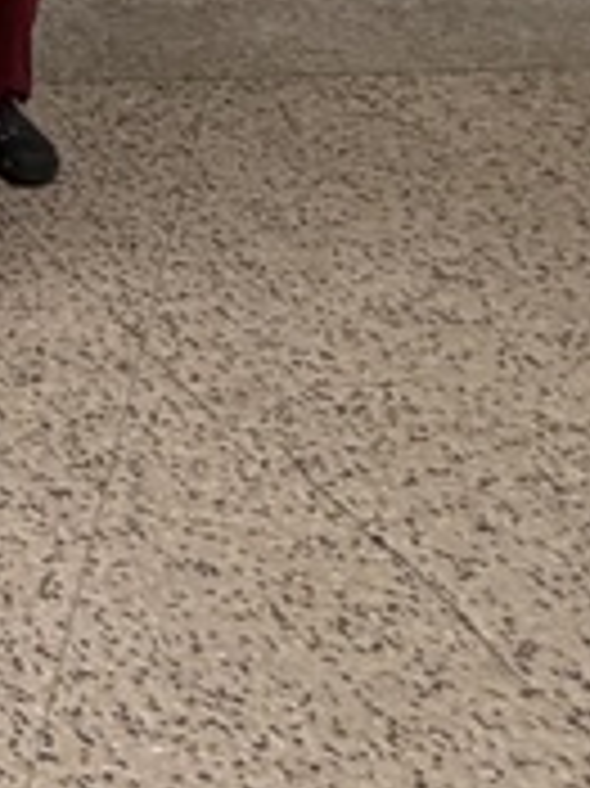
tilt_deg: -5.8
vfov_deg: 17.9
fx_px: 1866
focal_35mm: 82
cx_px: -1099
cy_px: -716
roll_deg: -2.9
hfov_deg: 11.7
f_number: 2.2
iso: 200
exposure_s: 1/60
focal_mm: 2.22
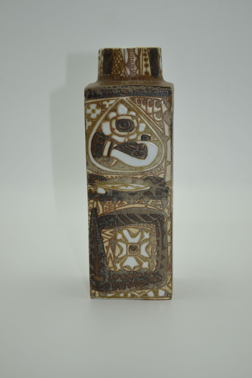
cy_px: 189
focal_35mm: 72
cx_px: 126
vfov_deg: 28.1
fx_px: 756
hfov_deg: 18.9
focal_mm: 48
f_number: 5.3
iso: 200
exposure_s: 1/200
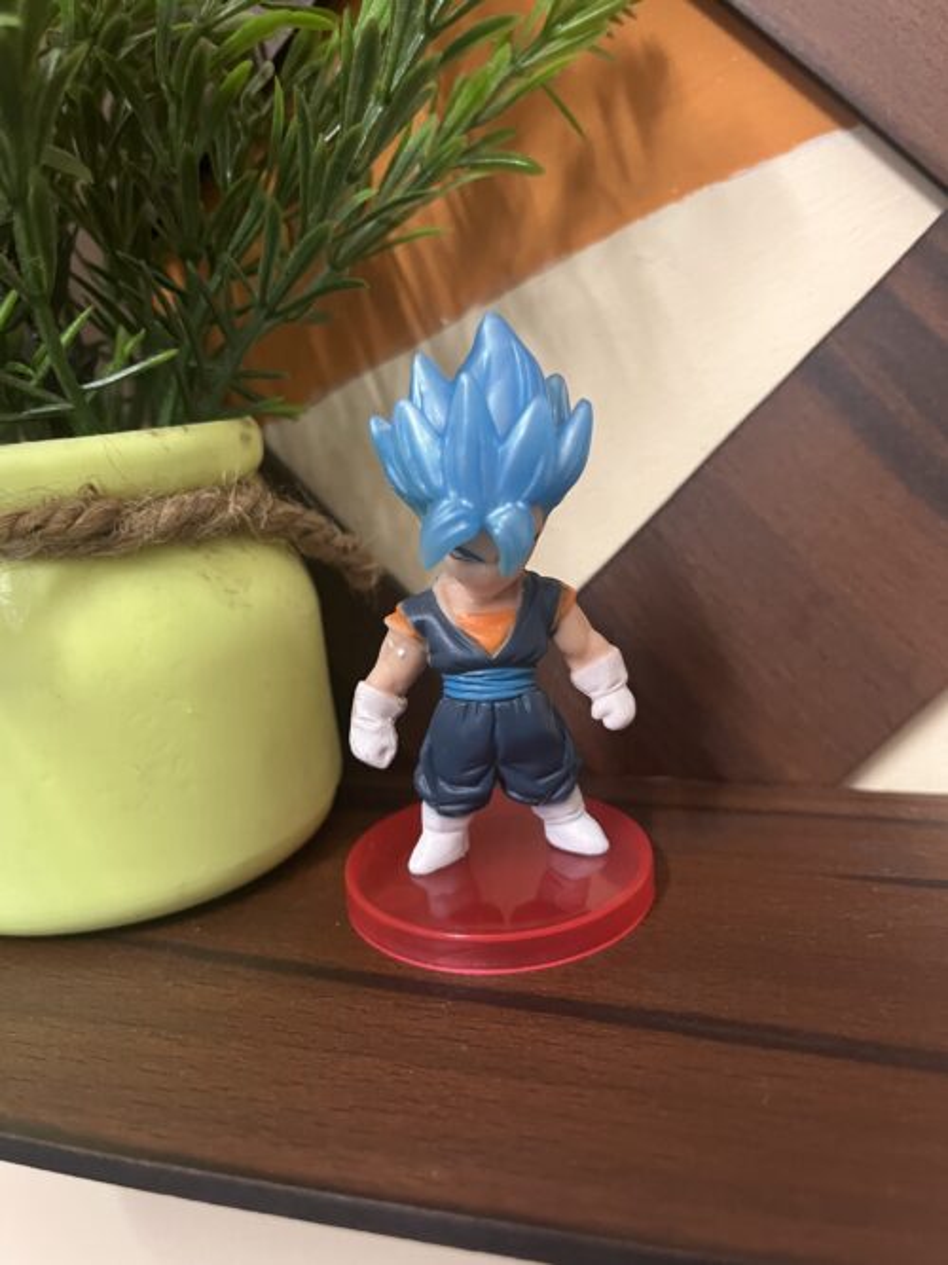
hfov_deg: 53.0
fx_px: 950
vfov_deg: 67.3
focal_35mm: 26
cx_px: 474
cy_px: 632
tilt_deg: -4.7
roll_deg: +0.3
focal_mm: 5.1
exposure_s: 1/33
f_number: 1.6
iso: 500
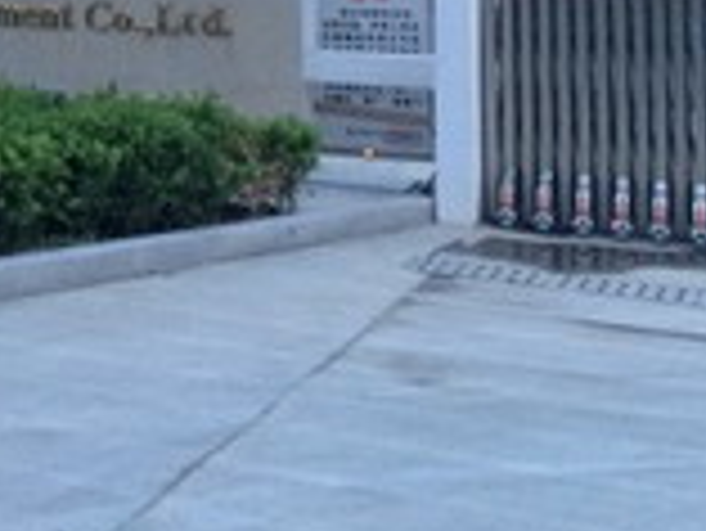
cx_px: -153
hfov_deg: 21.1
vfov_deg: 16.3
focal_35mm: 86
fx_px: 1755
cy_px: -158
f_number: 2.2
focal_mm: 4.12
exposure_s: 1/15
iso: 160
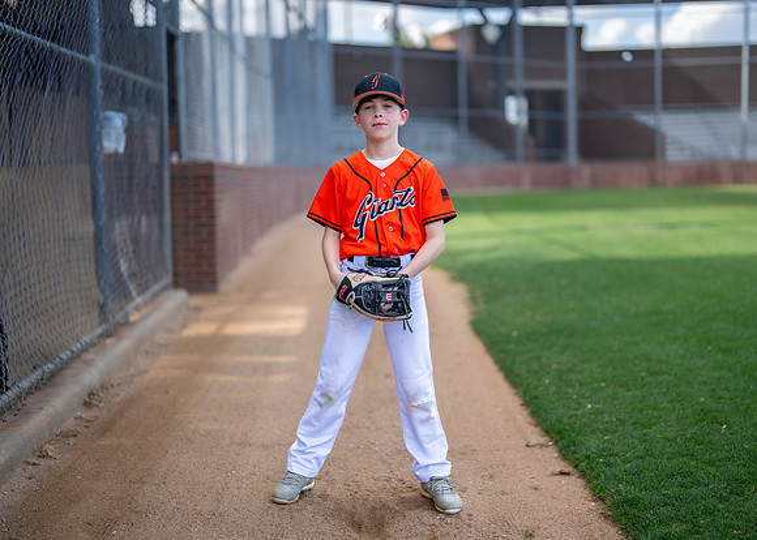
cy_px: 279
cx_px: 392
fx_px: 1206
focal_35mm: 56
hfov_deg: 34.9
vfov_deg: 25.3
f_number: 1.2
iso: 125
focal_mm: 50
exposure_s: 1/2500
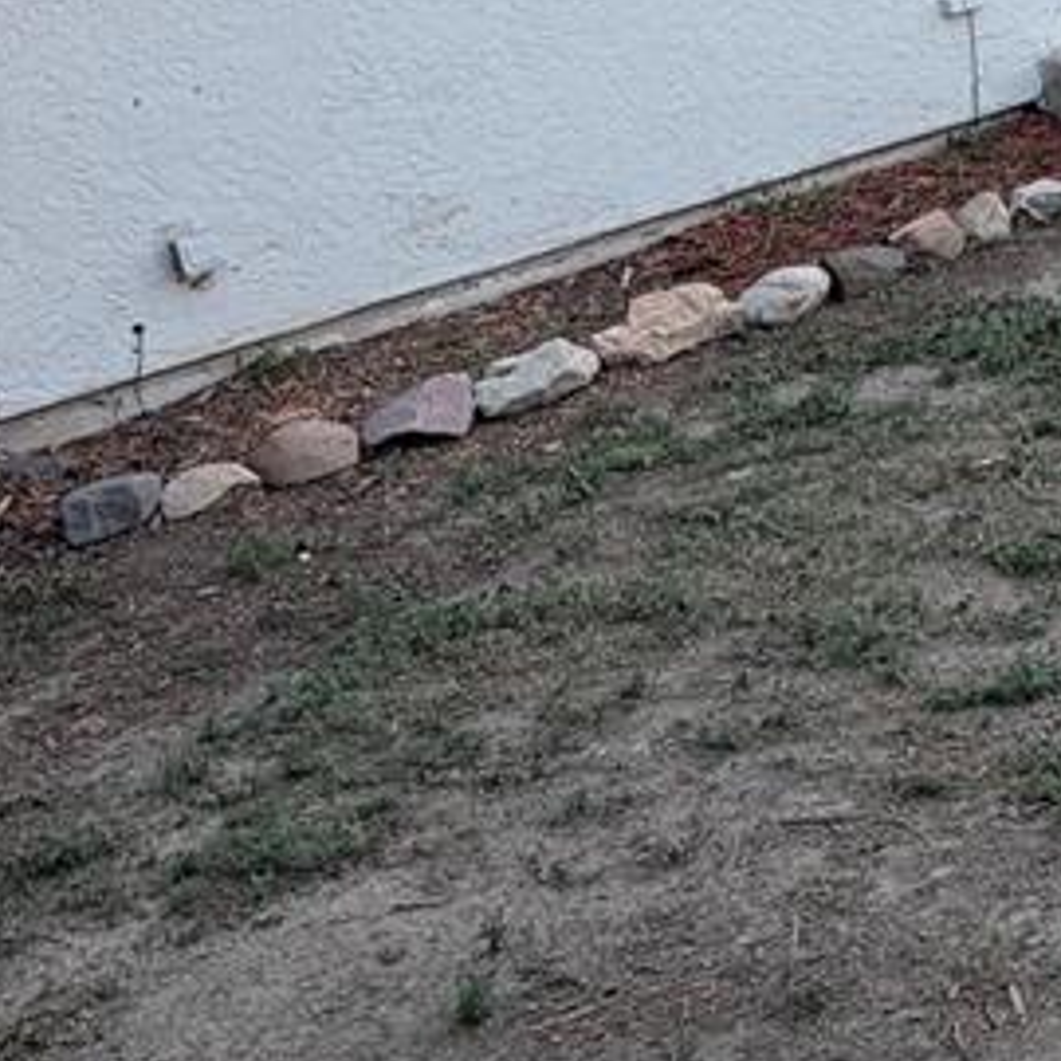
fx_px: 3017
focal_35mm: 87
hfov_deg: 17.1
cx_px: 1800
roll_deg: +3.4
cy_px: 37
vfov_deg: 19.5
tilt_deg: -14.2
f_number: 1.6
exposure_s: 1/2208
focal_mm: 5.96
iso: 50
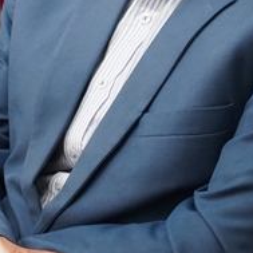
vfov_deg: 4.1
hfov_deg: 4.1
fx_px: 3506
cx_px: 3
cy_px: -95
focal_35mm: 424
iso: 3200
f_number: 4
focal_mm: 105
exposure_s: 1/160
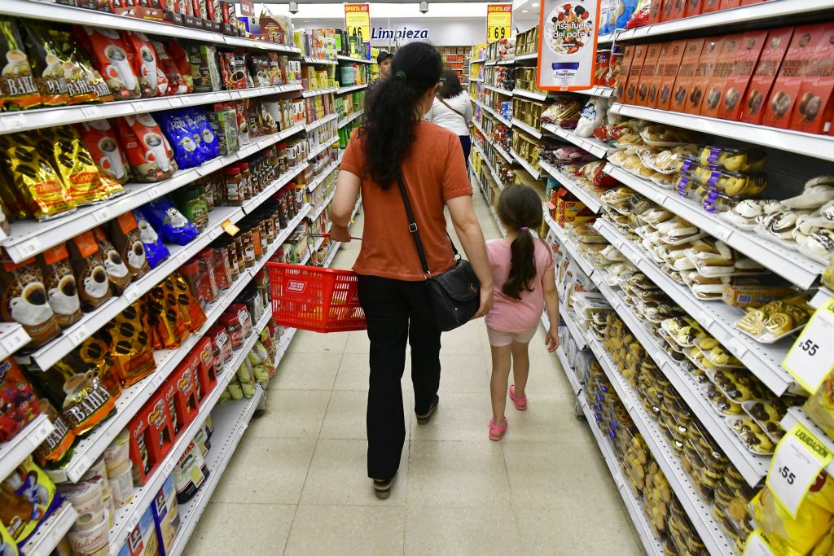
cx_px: 417
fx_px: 556
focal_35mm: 24
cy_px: 278
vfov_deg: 53.1
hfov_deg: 73.7
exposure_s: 1/250
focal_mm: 16
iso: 3200
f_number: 5
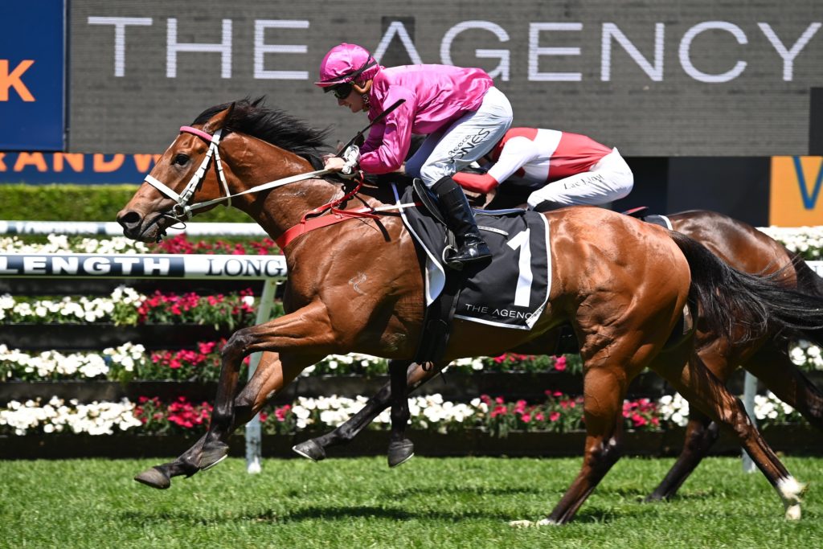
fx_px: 5716
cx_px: 412
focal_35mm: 250
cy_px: 274
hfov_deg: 8.2
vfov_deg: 5.5
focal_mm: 250
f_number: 5.6
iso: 450
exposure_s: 1/1600
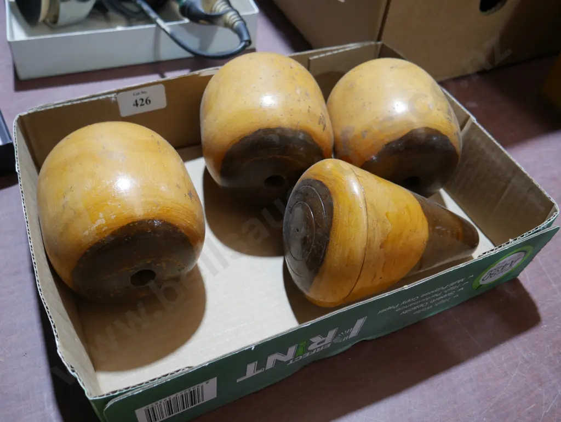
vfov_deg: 44.2
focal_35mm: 32
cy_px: 211
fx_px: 519
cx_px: 280
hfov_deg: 56.8
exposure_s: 1/60
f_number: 3.6
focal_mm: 16
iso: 500
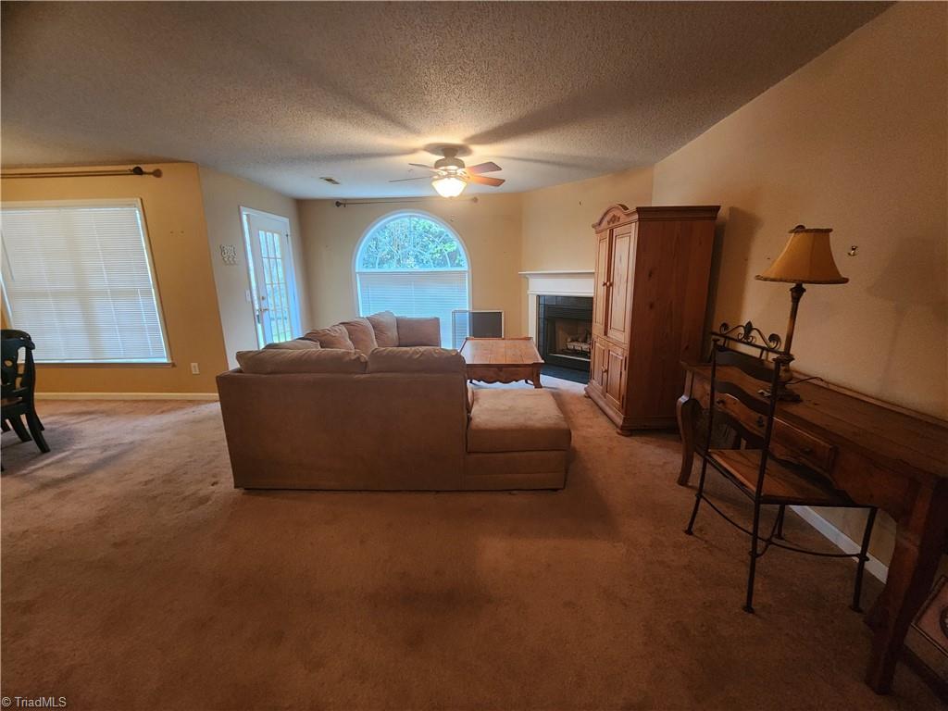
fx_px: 356
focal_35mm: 13
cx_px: 474
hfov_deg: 106.2
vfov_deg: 89.9
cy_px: 356
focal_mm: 2.2
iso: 640
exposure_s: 1/30
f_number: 2.2
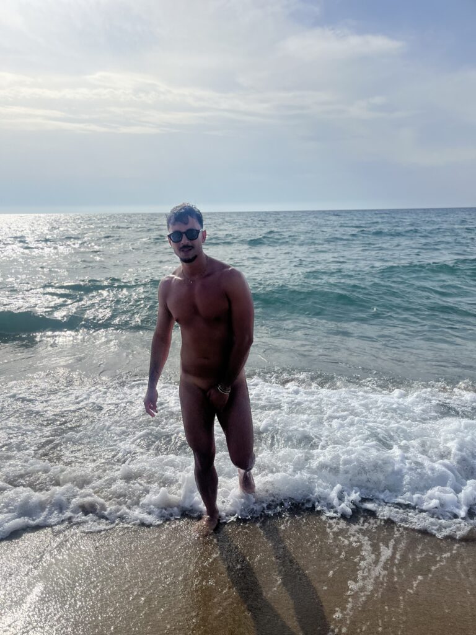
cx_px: 238
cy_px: 318
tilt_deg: -13.8
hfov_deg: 53.1
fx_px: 477
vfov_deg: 67.3
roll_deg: -1.3
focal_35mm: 26
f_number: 1.6
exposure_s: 1/8403
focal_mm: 5.1
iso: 50
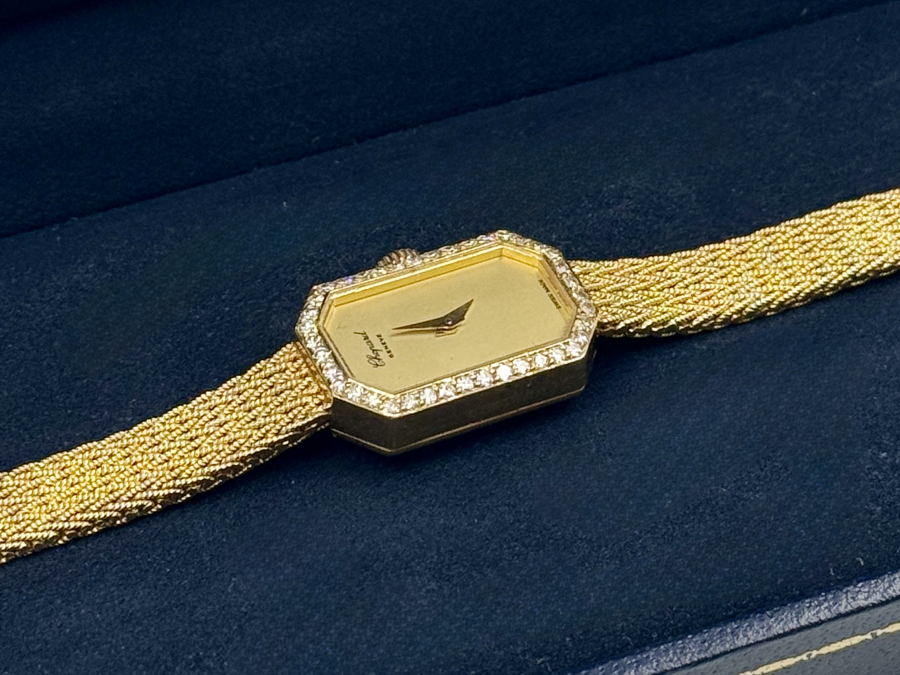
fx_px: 1248
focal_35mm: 48
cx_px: 450
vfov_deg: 30.3
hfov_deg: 39.7
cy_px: 338
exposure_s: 1/281
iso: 64
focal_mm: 6.76
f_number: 1.78
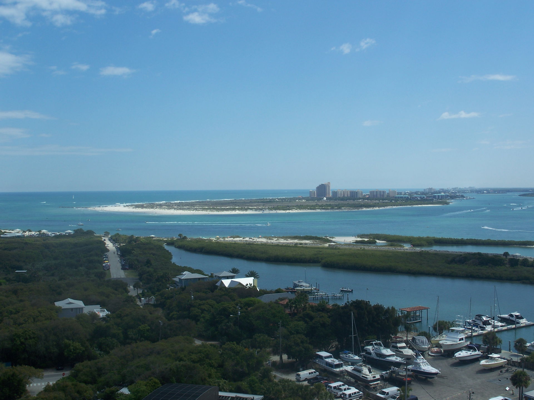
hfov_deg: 43.9
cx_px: 267
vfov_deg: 33.6
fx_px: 663
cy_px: 200
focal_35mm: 43
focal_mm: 9.1
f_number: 4.5
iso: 64
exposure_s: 1/640
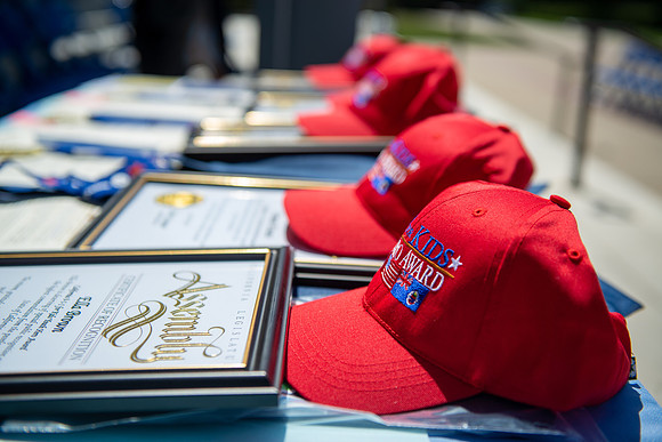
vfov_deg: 29.9
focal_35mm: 45
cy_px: 221
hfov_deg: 43.6
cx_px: 331
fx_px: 828
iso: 100
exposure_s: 1/2500
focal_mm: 45
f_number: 2.8
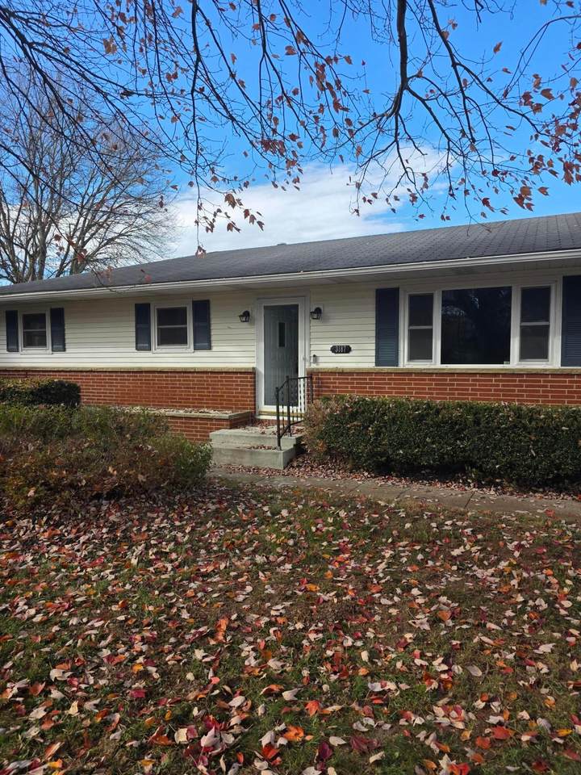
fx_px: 515
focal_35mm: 23
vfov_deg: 73.9
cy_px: 388
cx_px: 290
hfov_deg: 58.9
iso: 80
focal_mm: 6.3
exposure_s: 1/2228
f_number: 1.7
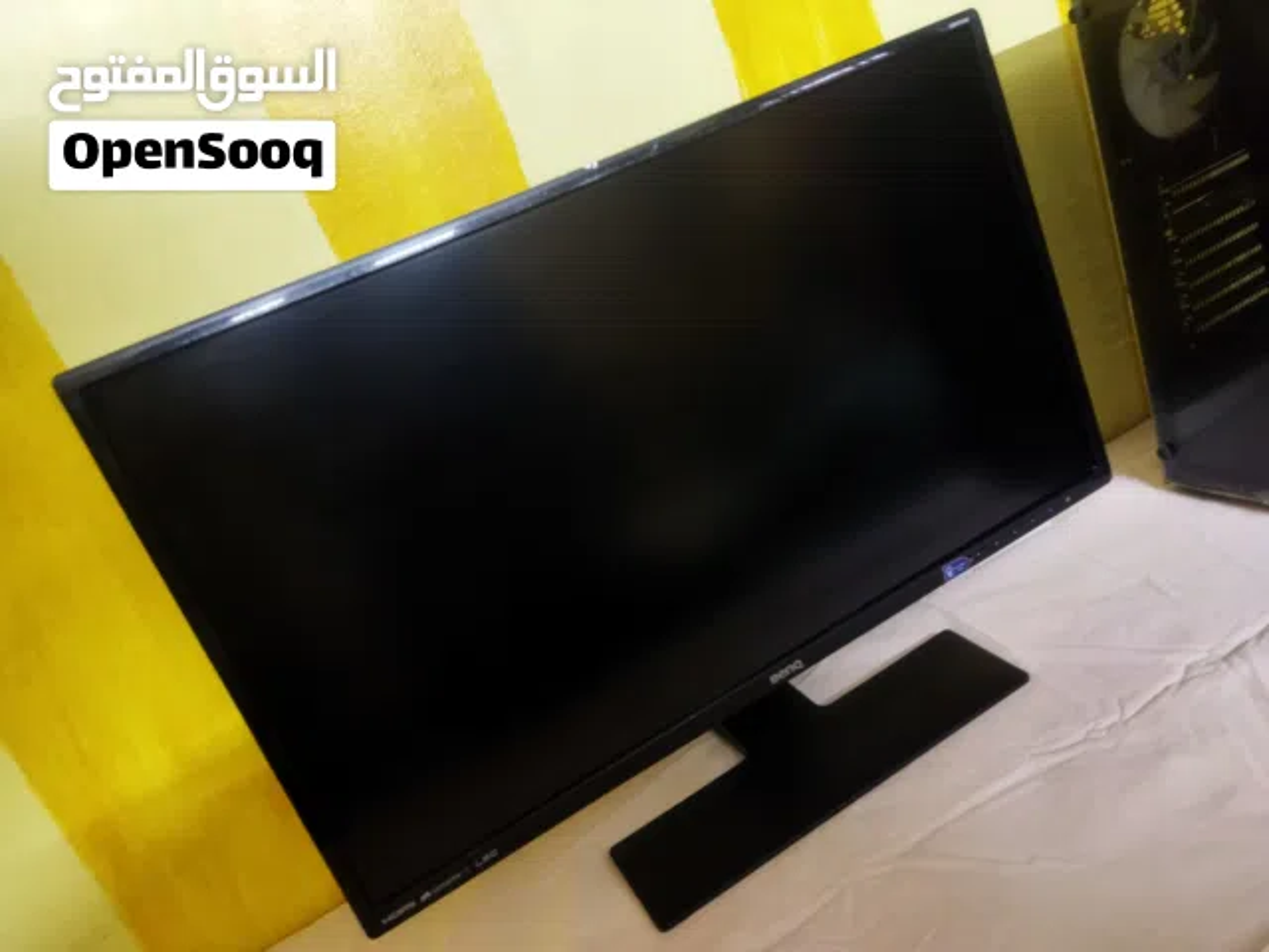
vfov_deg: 51.4
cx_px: 634
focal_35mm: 27
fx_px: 990
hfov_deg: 65.3
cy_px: 476
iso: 441
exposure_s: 1/20
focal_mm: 4.71
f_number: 1.79
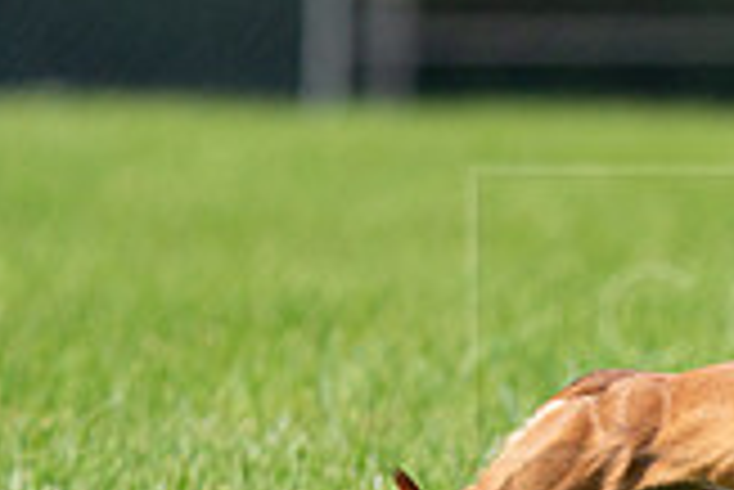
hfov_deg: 1.8
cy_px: 389
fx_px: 22815
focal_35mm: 1118
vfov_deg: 1.2
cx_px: 896
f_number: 6.3
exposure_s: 1/4000
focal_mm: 315
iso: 1000
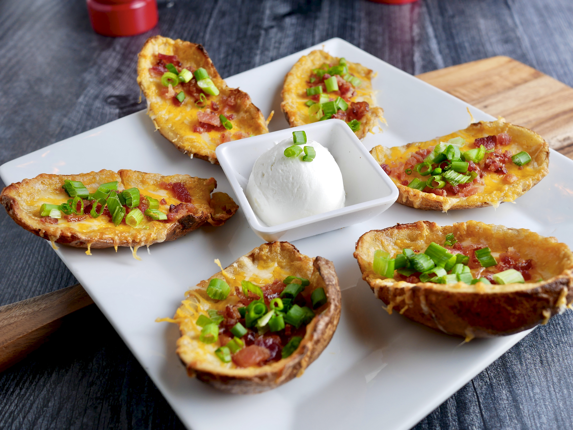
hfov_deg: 46.8
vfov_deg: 36.0
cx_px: 286
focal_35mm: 40
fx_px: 662
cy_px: 215
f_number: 4
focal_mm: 20
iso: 200
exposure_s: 1/60
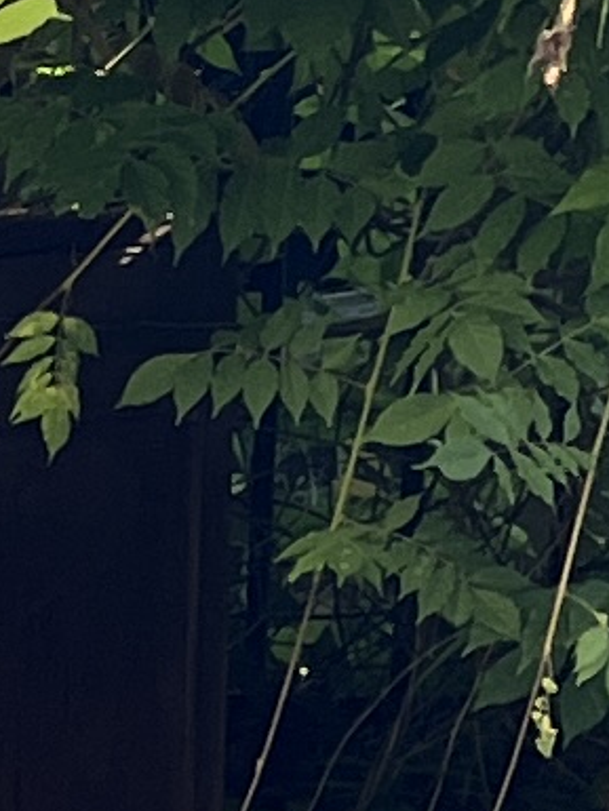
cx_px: -2036
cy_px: 1095
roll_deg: -0.3
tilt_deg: -9.6
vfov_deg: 7.2
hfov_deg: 4.8
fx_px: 6377
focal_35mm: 272
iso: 40
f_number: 1.6
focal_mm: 5.1
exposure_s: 1/122
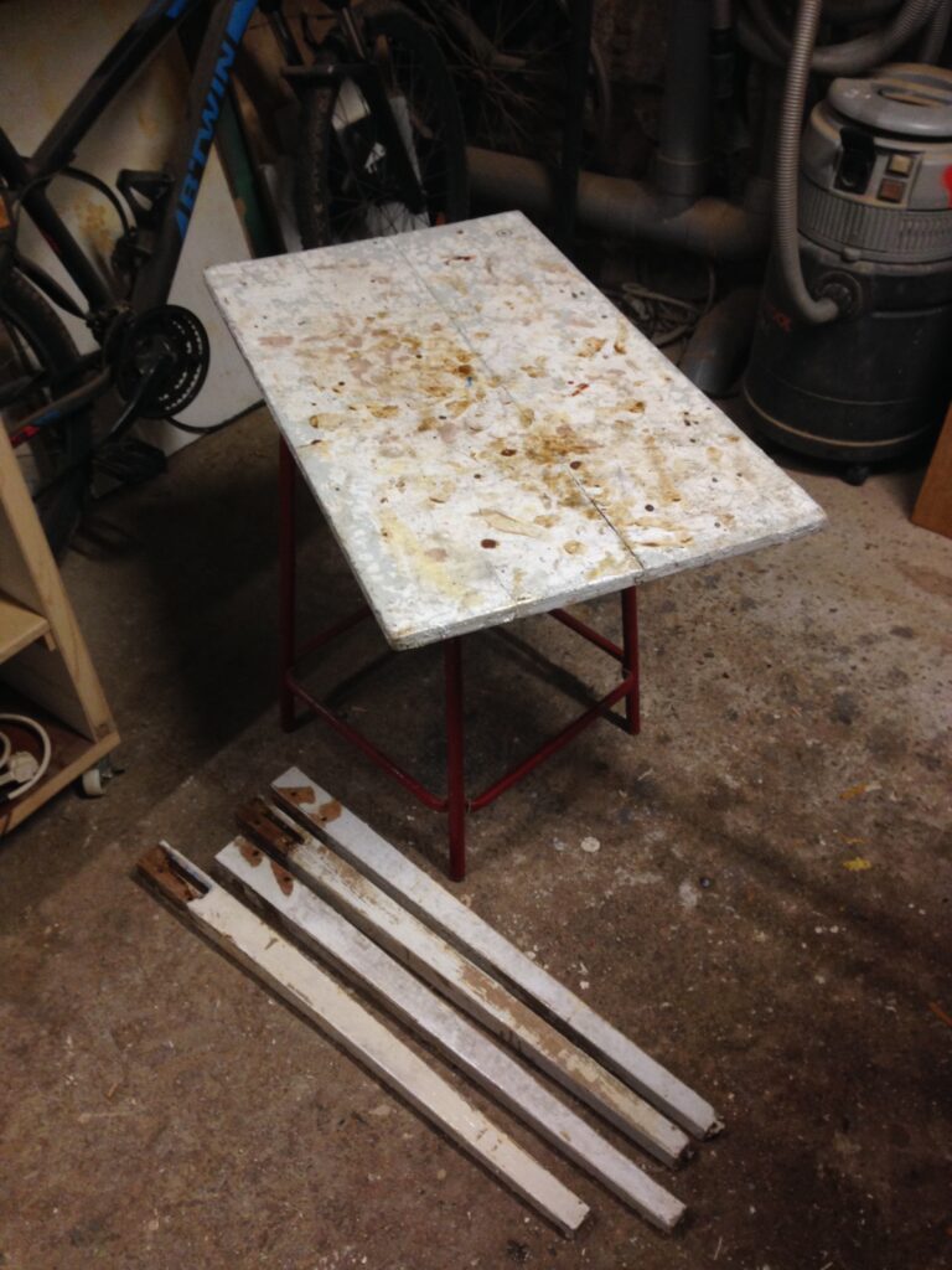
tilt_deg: -44.3
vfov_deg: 55.4
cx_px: 476
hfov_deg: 42.9
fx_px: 1210
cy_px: 635
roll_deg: +0.9
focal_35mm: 33
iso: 125
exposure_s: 1/20
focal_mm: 4.12
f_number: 2.4
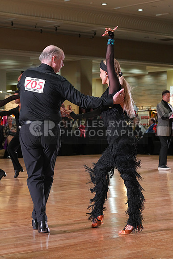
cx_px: 86
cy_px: 130
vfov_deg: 23.9
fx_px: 612
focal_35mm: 85
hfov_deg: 16.1
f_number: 5.6
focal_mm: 85
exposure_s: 1/200
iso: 2500
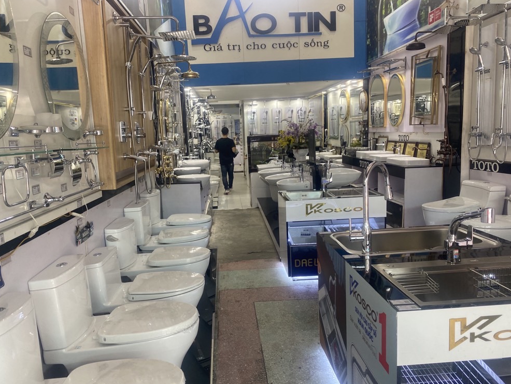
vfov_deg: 51.4
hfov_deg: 65.3
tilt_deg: -8.8
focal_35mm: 27
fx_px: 399
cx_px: 249
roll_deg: +2.4
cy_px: 197
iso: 125
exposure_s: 1/100
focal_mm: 4.25
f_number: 1.8
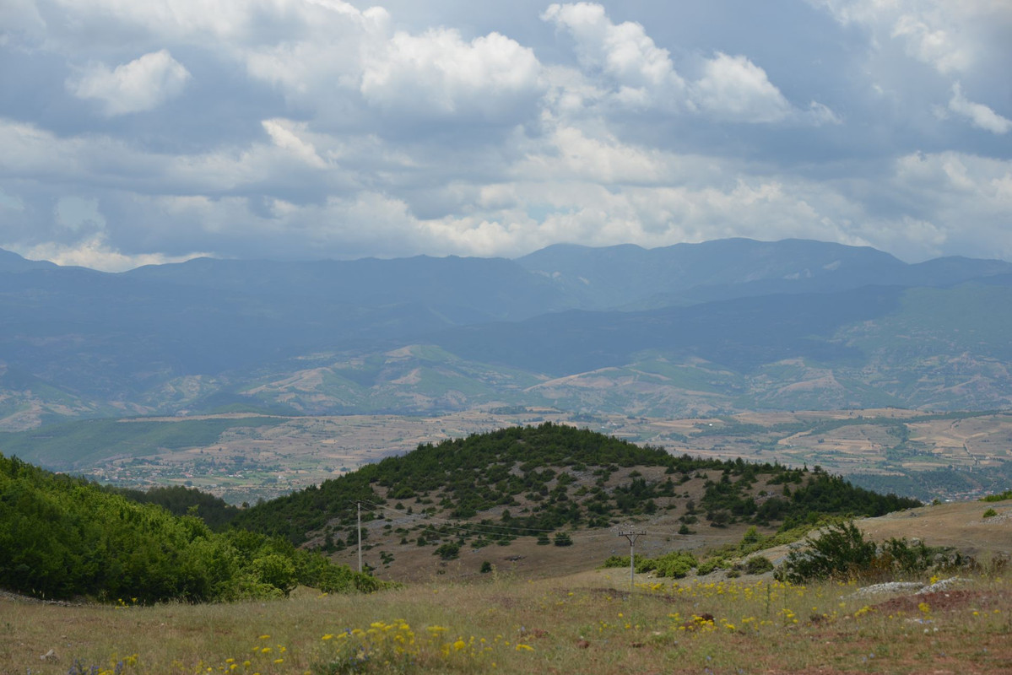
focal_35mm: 82
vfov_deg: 16.7
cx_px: 506
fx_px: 2306
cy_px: 338
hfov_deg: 24.8
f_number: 5.6
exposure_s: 1/200
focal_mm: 82
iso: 100
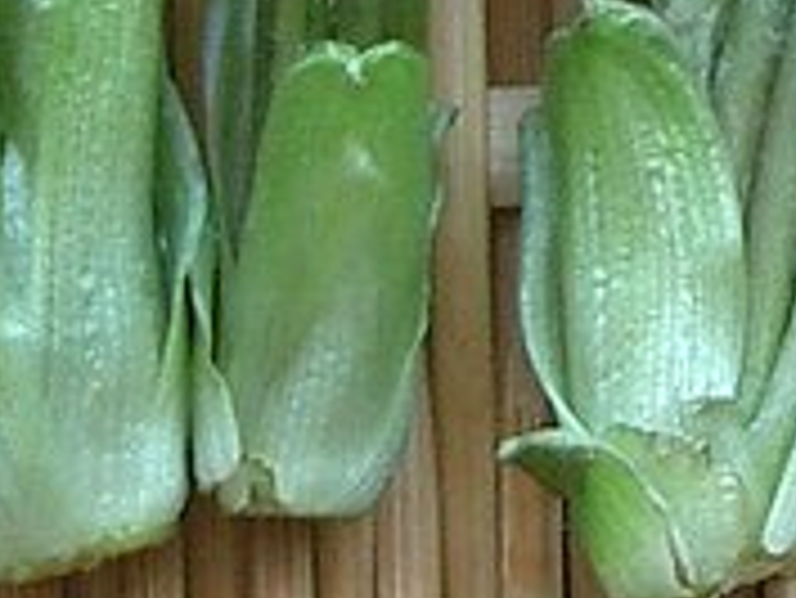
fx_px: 4648
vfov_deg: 7.1
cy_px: -589
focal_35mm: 202
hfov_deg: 9.7
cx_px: 738
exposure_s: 1/60
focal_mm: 5.8
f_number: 2.6
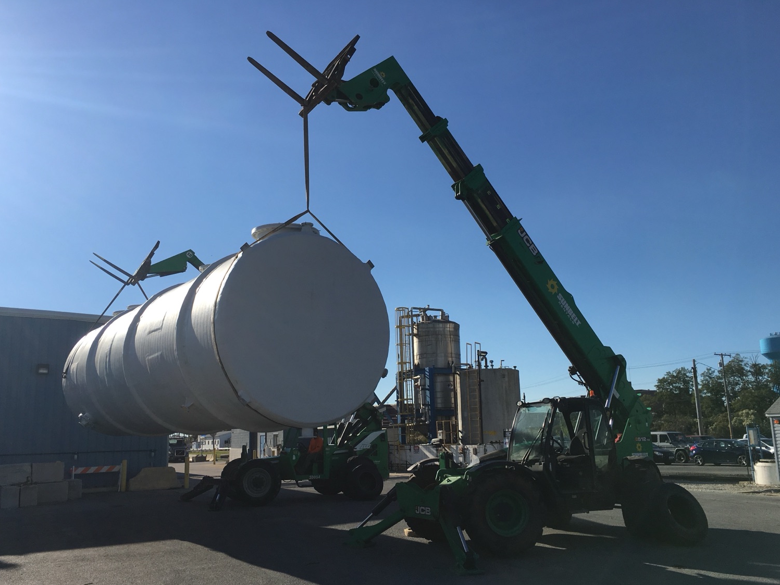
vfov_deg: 45.4
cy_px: 309
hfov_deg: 58.3
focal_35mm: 31
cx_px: 374
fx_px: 699
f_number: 2.2
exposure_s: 1/2849
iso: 25
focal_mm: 4.15
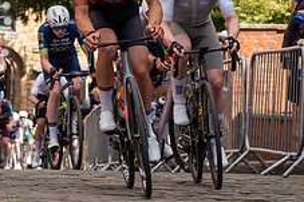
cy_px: -106
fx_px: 1865
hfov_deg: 9.3
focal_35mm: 221
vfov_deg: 6.1
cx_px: 145
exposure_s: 1/1000
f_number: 5
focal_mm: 70
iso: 400
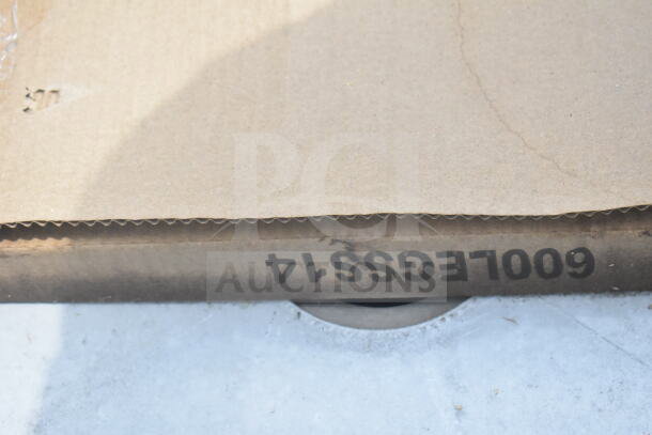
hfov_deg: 24.6
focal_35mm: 82
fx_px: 1494
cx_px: 326
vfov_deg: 16.6
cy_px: 218
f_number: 5.6
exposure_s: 1/4000
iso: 4500
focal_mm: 55
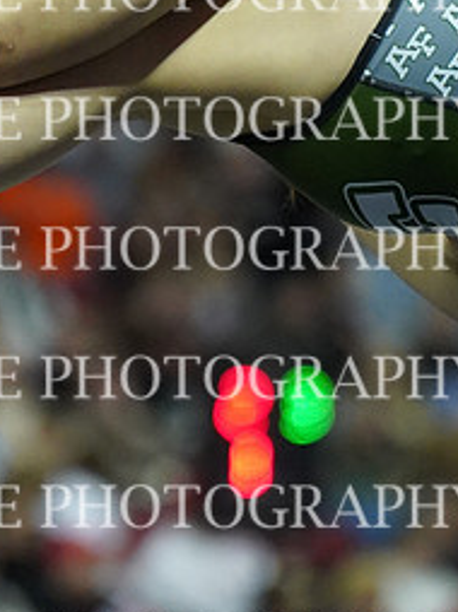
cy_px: 53
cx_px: 24
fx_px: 8729
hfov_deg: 3.0
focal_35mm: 494
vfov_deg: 4.0
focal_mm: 150
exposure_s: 1/1250
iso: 6400
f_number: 2.8
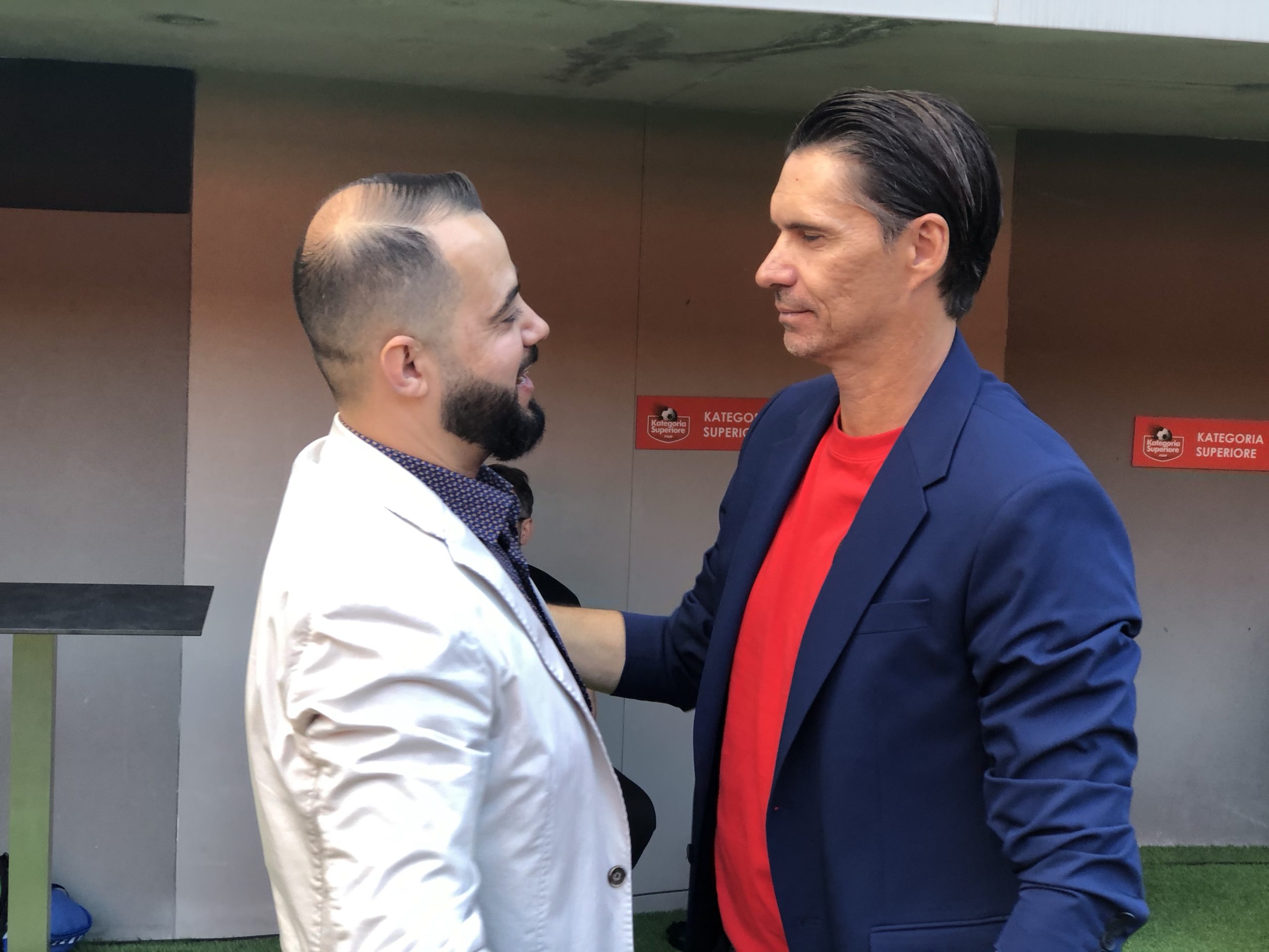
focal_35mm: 57
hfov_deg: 33.8
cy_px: 476
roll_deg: -2.6
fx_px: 2090
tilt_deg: -4.6
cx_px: 634
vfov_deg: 25.7
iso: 125
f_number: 2.8
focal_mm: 6.6
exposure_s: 1/100
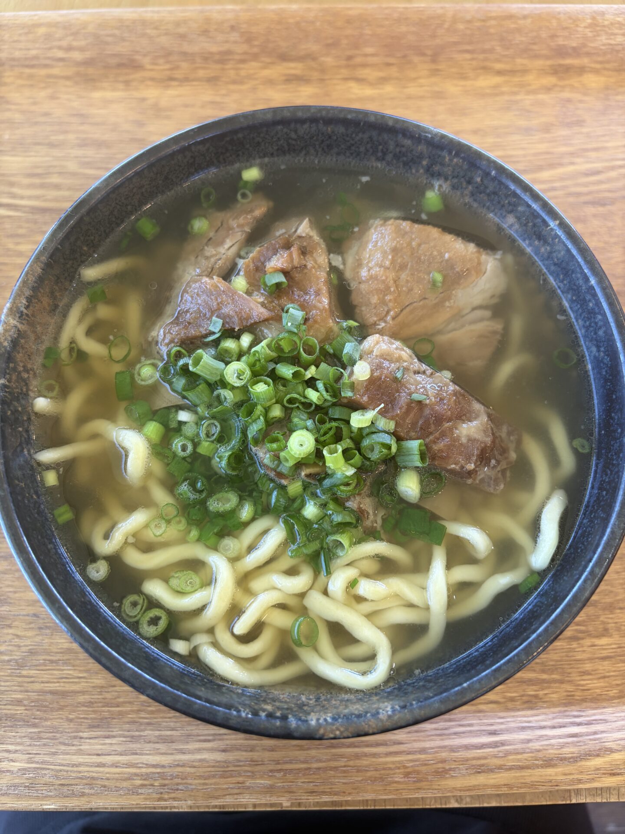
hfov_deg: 53.1
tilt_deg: -73.6
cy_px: 417
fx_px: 626
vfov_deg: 67.3
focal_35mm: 26
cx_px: 312
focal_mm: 5.96
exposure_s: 1/102
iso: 125
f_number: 1.6
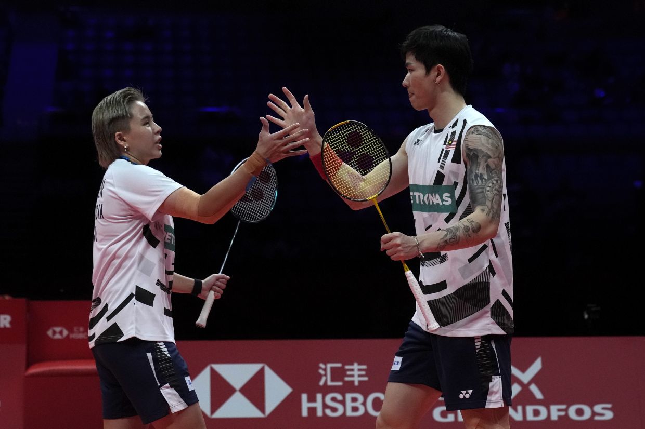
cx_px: 322
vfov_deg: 15.5
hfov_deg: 23.1
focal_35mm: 88
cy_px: 214
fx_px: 1576
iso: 3200
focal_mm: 59
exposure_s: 1/3200
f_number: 3.5
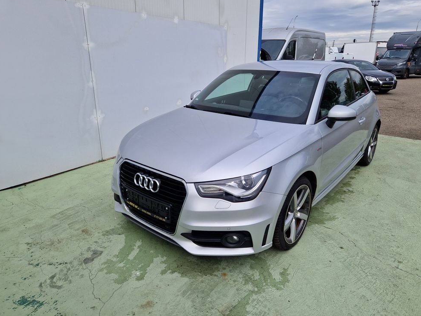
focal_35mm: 24
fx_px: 292
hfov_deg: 71.6
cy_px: 152
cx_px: 218
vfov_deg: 56.8
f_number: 1.8
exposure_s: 1/1040
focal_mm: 5.4
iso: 50
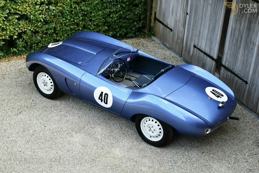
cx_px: 130
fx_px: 410
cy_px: 86
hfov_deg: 35.1
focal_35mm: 57
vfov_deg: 23.8
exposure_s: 1/250
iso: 640
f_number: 4.2
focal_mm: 38
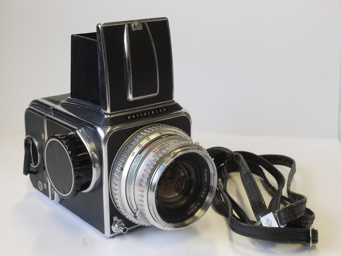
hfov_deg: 32.2
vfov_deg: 24.4
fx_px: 591
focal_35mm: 60
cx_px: 170
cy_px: 128
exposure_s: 1/40
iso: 400
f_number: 8
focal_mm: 30
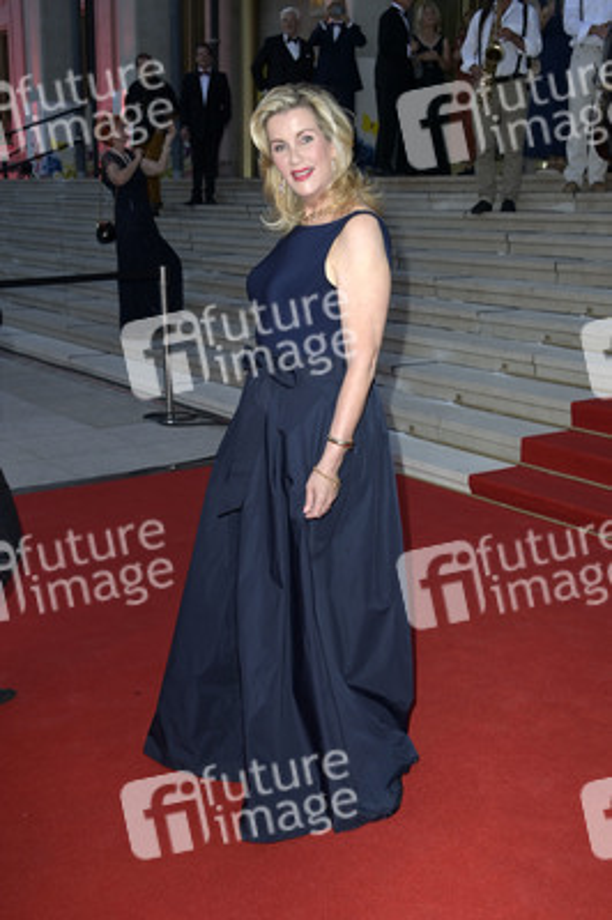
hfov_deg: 31.8
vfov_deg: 46.4
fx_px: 1073
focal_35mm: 42
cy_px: 460
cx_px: 306
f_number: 5.6
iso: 1000
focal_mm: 42
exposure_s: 1/250
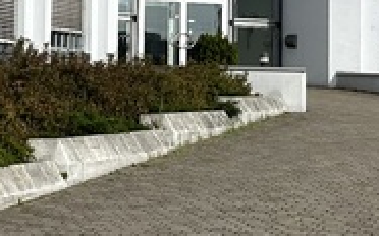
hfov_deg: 13.9
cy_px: -10
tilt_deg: +6.4
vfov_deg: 8.8
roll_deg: -0.2
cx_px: -26
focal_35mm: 148
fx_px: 1528
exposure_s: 1/5882
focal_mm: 5.7
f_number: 1.5
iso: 50
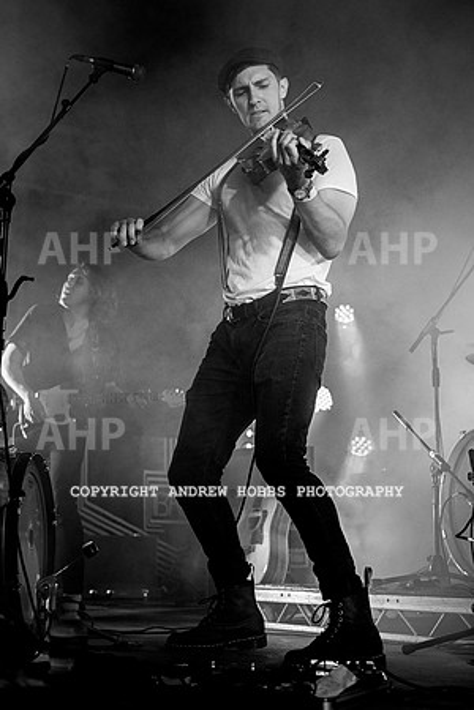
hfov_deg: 26.0
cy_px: 355
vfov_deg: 38.2
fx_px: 1027
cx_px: 237
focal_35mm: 52
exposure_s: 1/1000
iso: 900
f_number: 4
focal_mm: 52
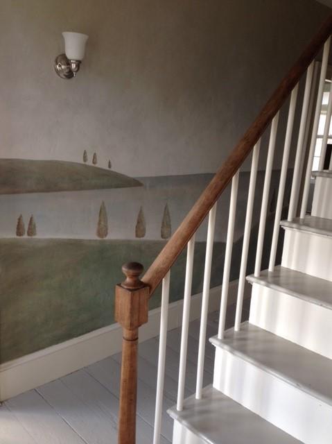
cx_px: 166
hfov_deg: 42.9
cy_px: 222
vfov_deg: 55.4
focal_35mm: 33
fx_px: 423
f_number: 2.4
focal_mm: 4.13
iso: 50
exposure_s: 1/40
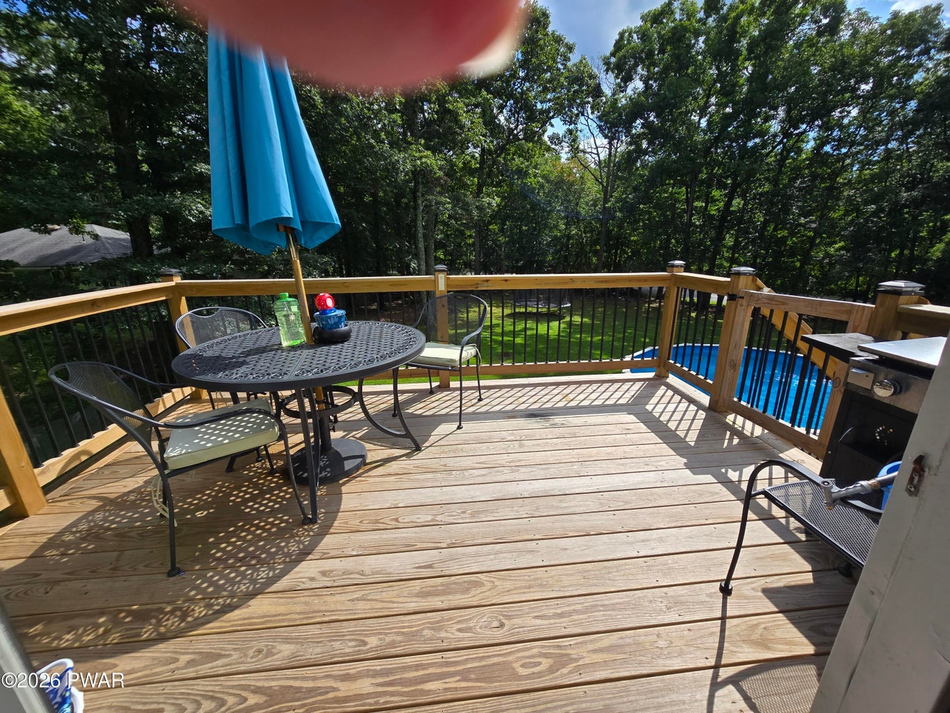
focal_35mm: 13
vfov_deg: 89.9
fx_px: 357
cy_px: 356
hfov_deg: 106.2
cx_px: 475
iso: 50
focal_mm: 2.2
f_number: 2.2
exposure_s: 1/2043
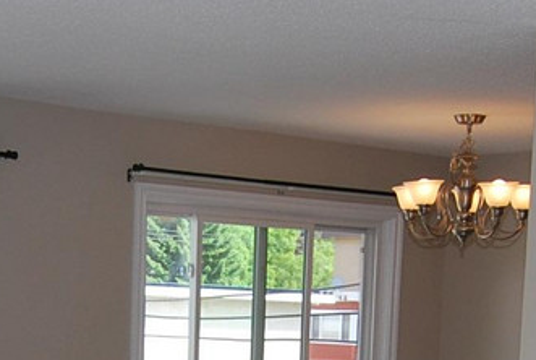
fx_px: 1277
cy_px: 493
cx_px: 206
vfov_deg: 15.1
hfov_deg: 23.7
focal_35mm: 86
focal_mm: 11
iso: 180
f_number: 5.6
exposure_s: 1/125
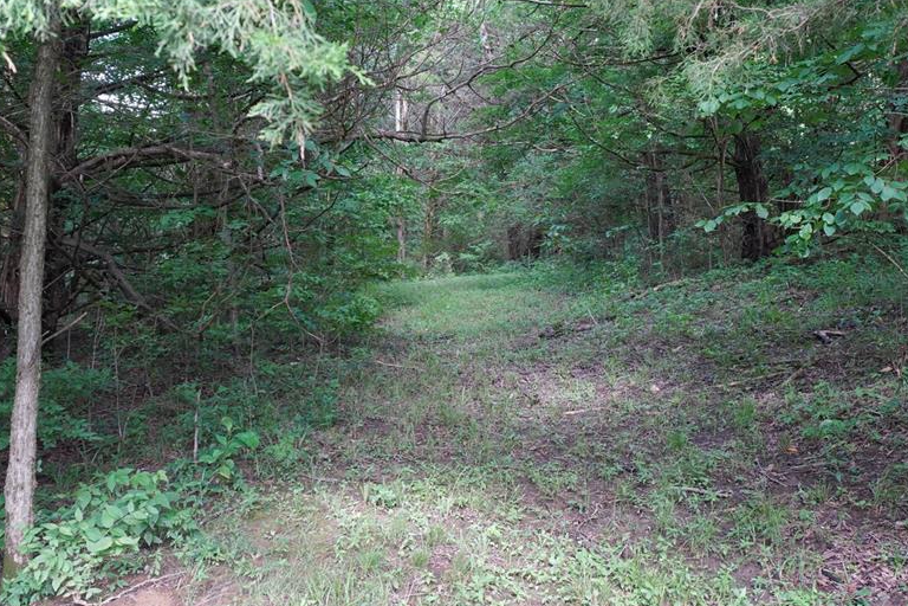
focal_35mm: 40
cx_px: 553
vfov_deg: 33.4
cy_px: 279
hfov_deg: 48.1
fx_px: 1009
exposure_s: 1/160
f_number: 4
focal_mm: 20
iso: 640
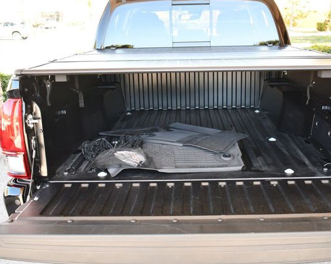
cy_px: 132
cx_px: 185
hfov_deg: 44.7
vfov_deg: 36.5
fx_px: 402
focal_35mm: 41
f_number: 3.5
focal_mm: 18
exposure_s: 1/200
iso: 800
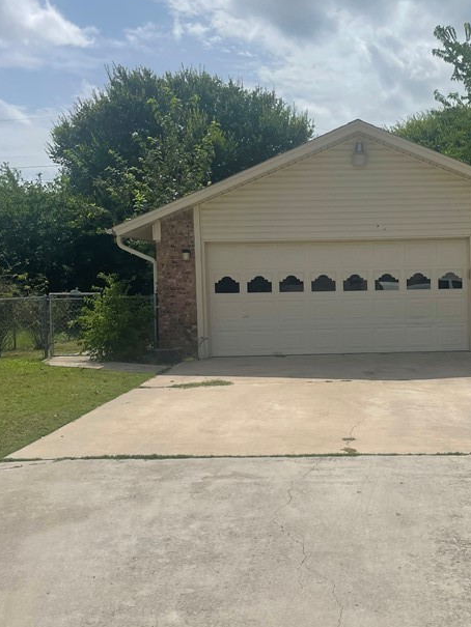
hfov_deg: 32.0
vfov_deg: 42.9
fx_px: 798
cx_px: 378
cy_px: 319
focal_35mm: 44
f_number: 1.6
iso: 32
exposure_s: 1/9091
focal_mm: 4.2
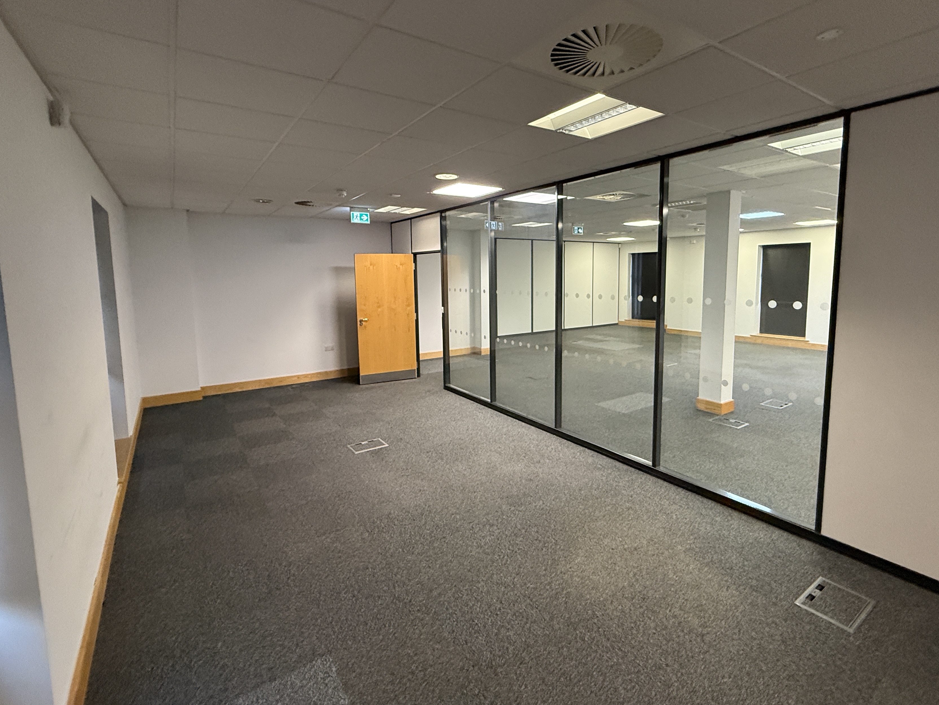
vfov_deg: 74.6
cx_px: 488
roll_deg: +0.1
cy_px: 321
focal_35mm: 17
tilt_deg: -6.2
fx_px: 461
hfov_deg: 91.0
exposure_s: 1/100
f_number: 2.2
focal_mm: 2.22
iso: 500
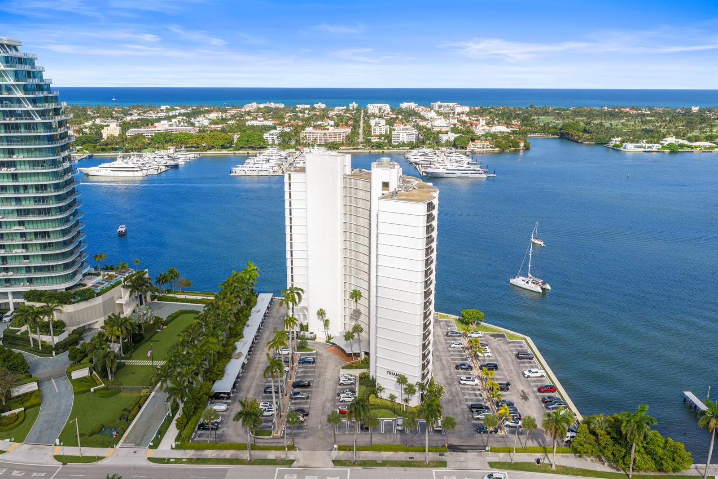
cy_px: 240
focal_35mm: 28
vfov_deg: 46.4
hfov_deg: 65.5
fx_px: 558
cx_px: 359
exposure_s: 1/320
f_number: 5
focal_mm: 14.45
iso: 100
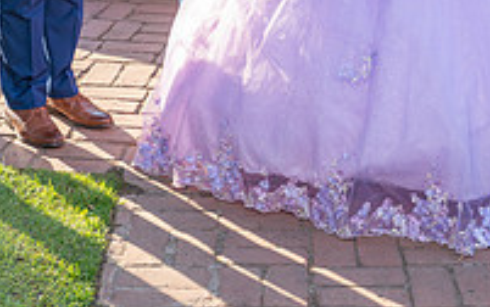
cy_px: -155
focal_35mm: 106
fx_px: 1417
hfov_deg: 19.6
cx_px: 310
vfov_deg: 11.8
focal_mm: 36
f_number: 5
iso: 200
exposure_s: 1/200
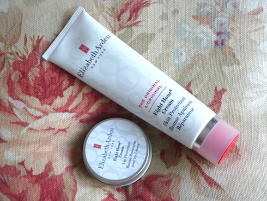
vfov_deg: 15.7
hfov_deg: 20.9
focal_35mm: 94
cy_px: 100
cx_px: 134
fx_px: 725
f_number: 3.4
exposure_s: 1/40
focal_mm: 16.7
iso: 125
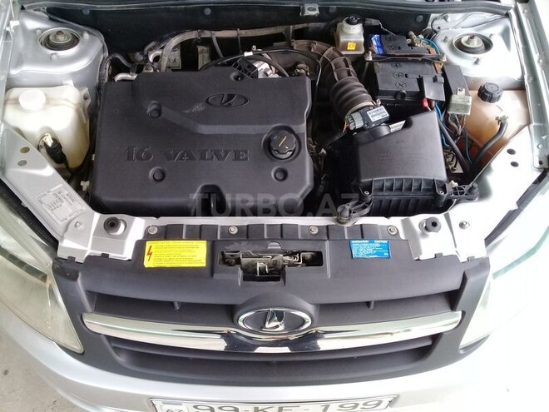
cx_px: 274
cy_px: 206
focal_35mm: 31
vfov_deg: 45.4
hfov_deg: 58.4
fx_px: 492
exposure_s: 1/50
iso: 64
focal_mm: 3.3
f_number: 2.2
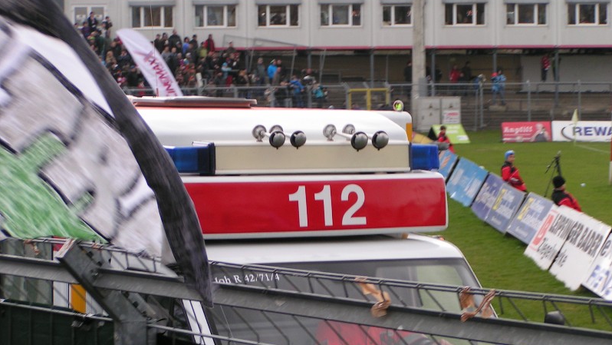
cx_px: 306
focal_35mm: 118
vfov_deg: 10.3
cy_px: 201
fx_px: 1915
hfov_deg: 18.2
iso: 50
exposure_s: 1/125
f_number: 3.5
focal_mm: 16.6
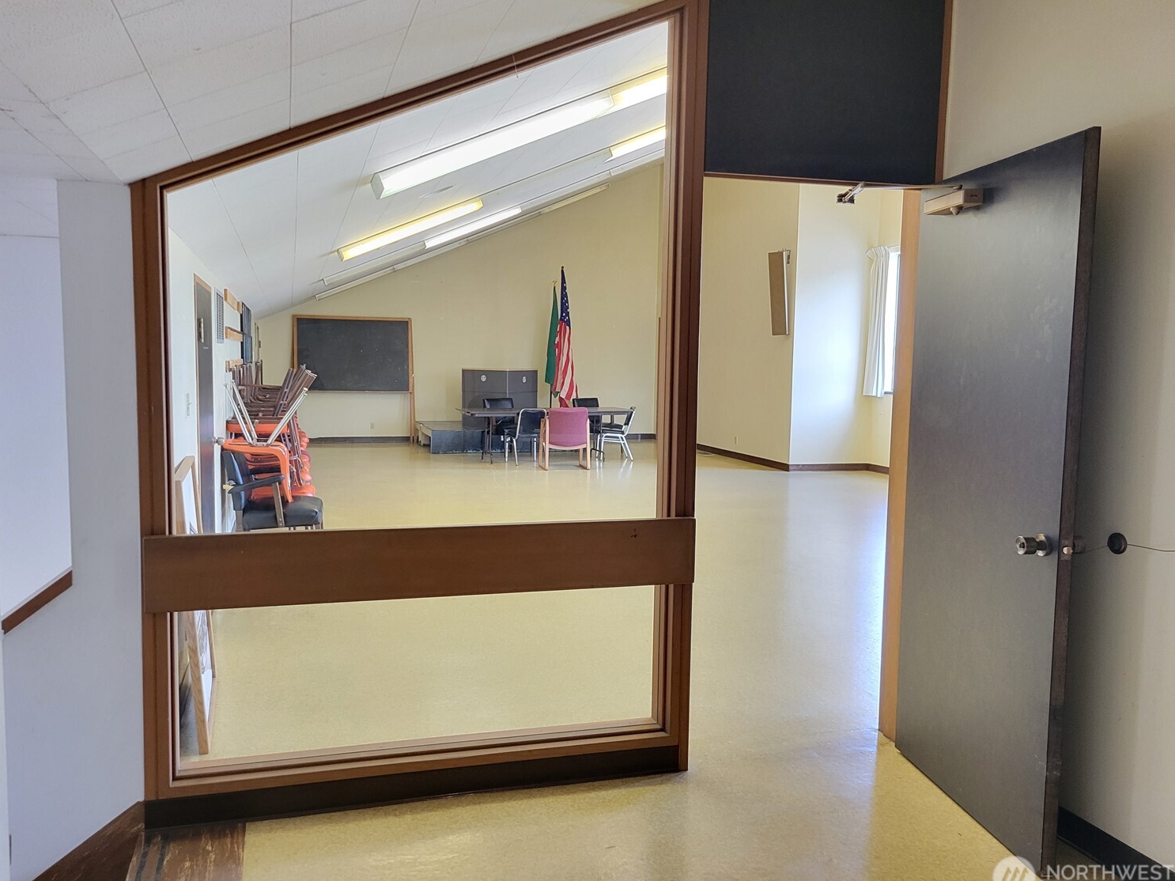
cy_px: 435
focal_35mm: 28
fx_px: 950
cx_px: 565
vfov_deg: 49.7
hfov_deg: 63.4
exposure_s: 1/40
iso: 320
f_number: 1.8
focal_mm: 5.4
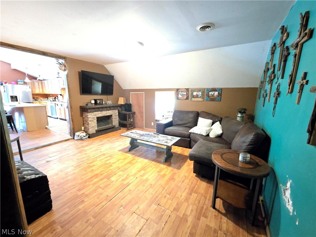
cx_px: 158
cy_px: 118
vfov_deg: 89.9
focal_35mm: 13
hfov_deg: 106.2
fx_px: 119
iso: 3200
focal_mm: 2.2
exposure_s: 1/24
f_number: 2.2
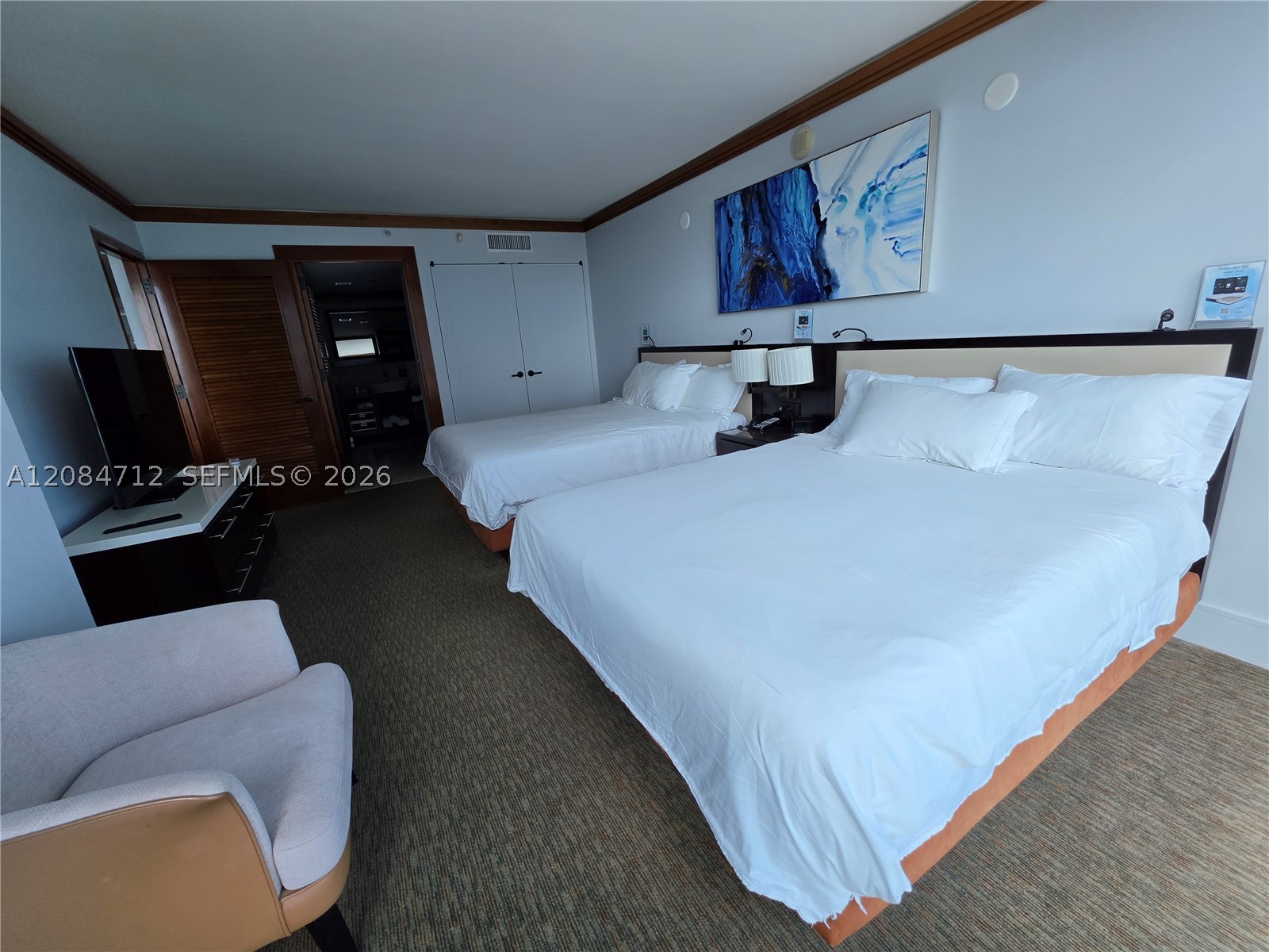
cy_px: 476
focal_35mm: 13
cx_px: 634
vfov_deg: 89.9
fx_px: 477
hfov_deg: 106.2
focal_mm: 2.2
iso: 25
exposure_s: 1/120
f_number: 1.9
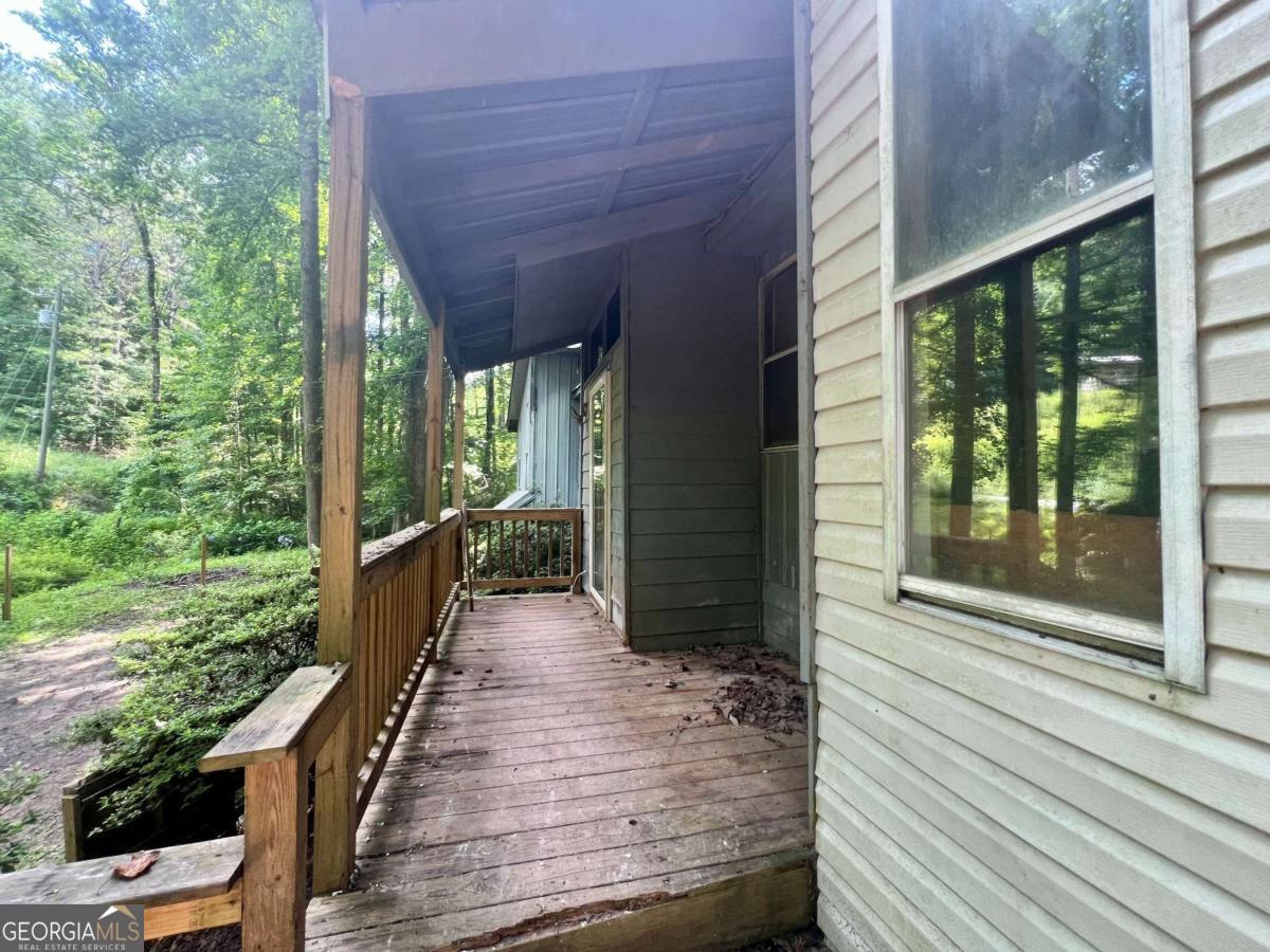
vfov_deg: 89.9
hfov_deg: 106.2
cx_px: 635
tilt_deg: +2.2
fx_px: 477
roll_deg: -1.1
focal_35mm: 13
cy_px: 476
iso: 100
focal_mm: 1.57
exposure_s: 1/99
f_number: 1.8
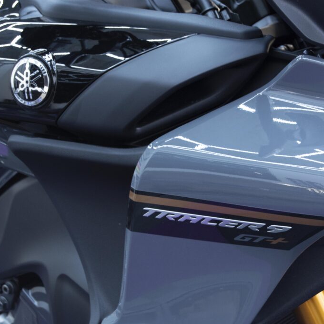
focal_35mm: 106
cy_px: 162
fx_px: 1119
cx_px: 217
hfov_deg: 16.4
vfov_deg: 16.5
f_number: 5.6
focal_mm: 55
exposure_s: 1/30
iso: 1000
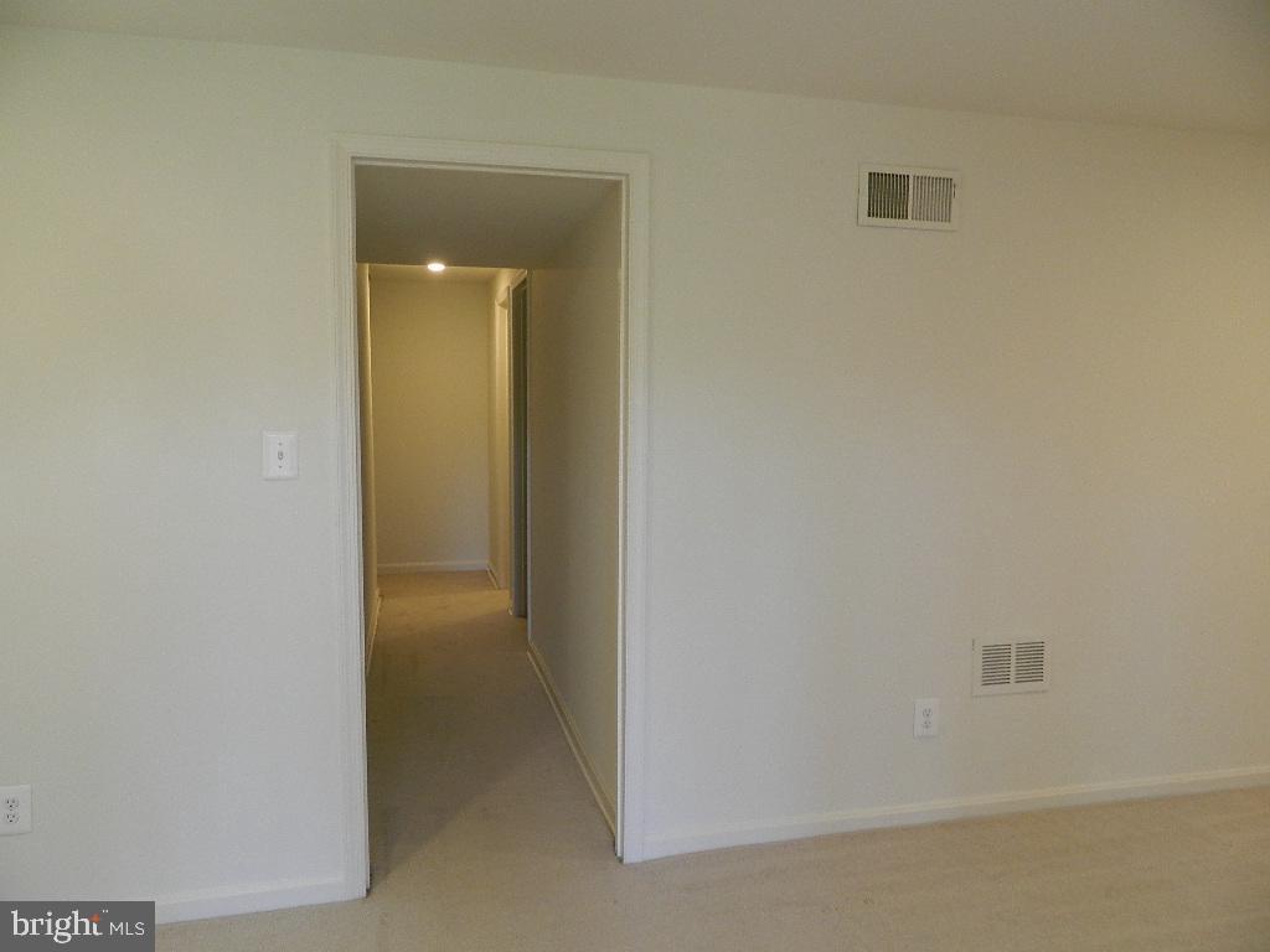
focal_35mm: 25
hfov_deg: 69.4
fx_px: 917
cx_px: 635
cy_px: 476
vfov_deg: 54.9
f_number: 3.1
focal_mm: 4.5
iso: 140
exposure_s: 1/30
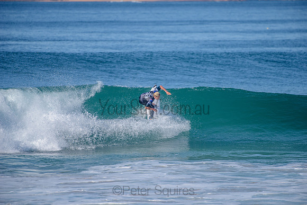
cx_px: 154
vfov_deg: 2.8
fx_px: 4265
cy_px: 102
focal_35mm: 500
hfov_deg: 4.1
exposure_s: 1/2500
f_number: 5.6
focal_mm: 500
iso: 250
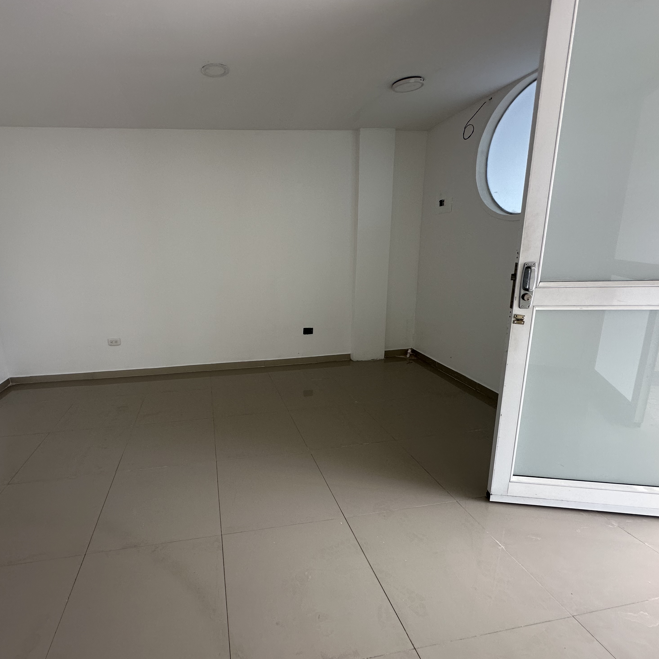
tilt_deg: -13.0
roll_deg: +1.2
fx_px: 366
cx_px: 259
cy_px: 331
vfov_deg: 84.0
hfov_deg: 82.8
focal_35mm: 17
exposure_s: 1/99
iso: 80
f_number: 2.2
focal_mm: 2.22
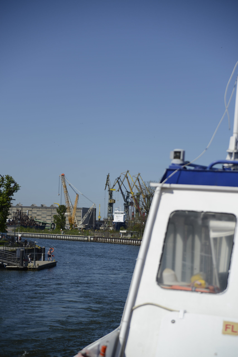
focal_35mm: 85
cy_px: 178
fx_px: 842
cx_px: 119
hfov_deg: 16.1
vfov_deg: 23.9
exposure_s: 1/2000
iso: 100
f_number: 4
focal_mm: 85
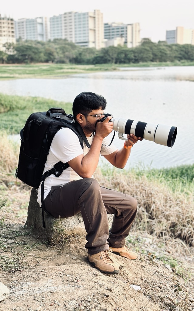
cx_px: 90
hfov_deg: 25.3
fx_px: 432
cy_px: 156
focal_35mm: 51
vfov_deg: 39.6
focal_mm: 6.86
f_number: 1.78
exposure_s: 1/221
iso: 80
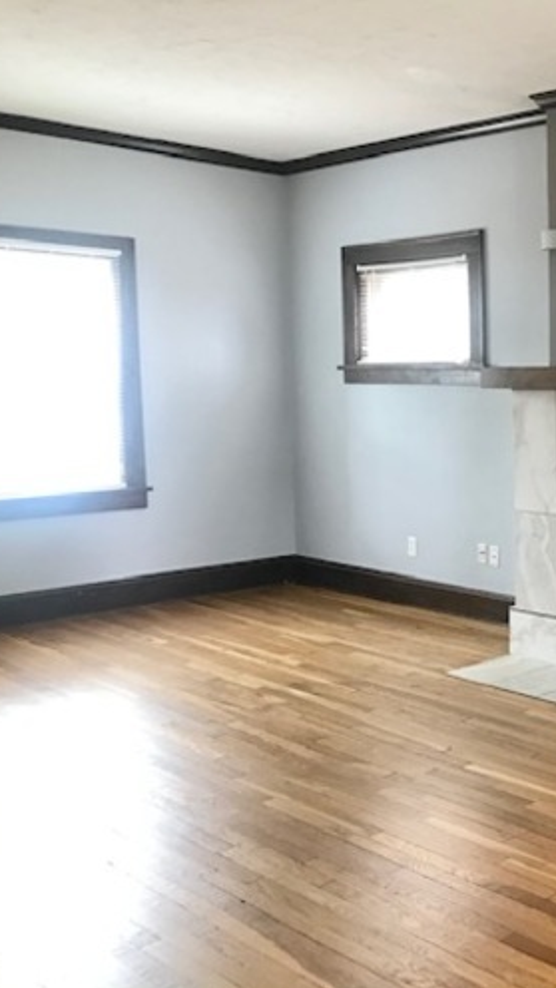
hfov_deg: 26.4
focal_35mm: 41
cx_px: 635
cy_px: 494
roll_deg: +0.0
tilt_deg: -7.3
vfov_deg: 49.4
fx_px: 1075
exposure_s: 1/15
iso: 50
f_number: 1.8
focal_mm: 3.99
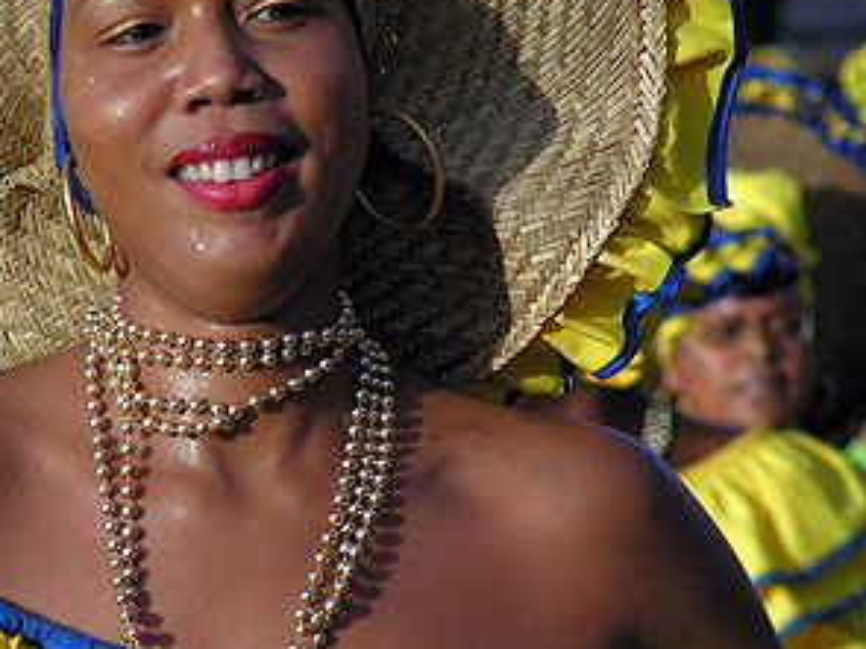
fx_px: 12979
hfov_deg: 3.8
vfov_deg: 2.9
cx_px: 355
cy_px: 311
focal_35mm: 519
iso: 50
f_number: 3.5
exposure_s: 1/800
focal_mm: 52
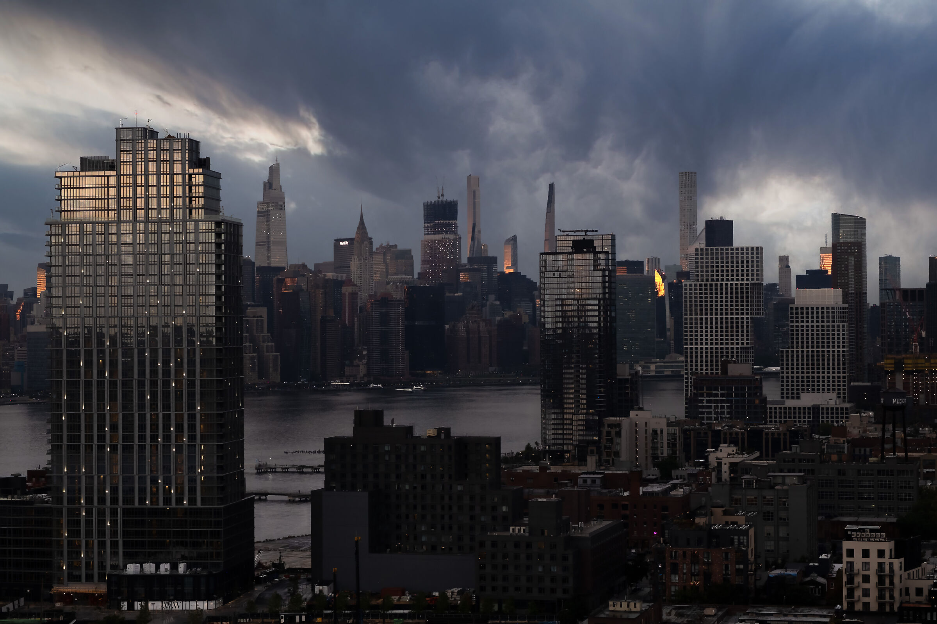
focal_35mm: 67
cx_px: 468
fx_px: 1744
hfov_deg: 30.1
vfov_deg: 20.3
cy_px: 312
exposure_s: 1/80
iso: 400
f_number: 6.4
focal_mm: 44.7
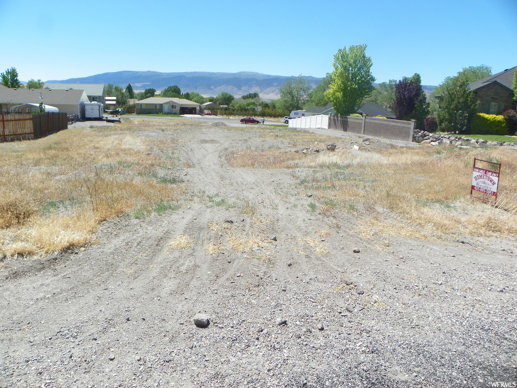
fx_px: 388
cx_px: 258
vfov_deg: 53.1
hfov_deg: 67.3
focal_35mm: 26
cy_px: 194
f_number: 5.6
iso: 64
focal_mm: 4.6
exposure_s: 1/250
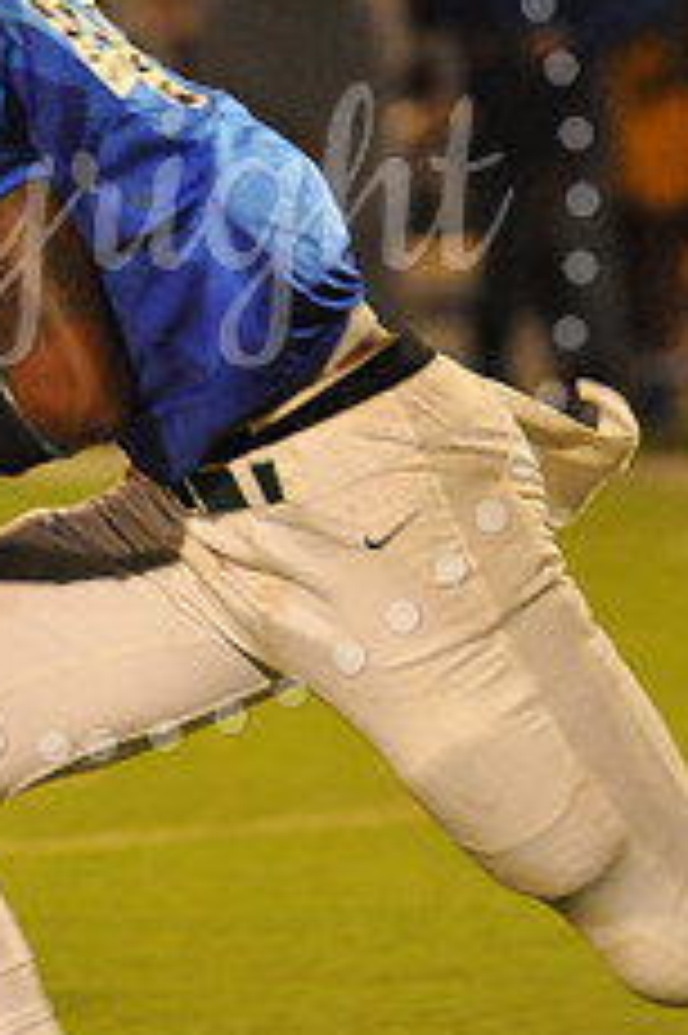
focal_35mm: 1010
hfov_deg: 1.4
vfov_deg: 2.0
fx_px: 28995
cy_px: 212
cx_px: 54
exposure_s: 1/200
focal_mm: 400
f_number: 6.3
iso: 5000
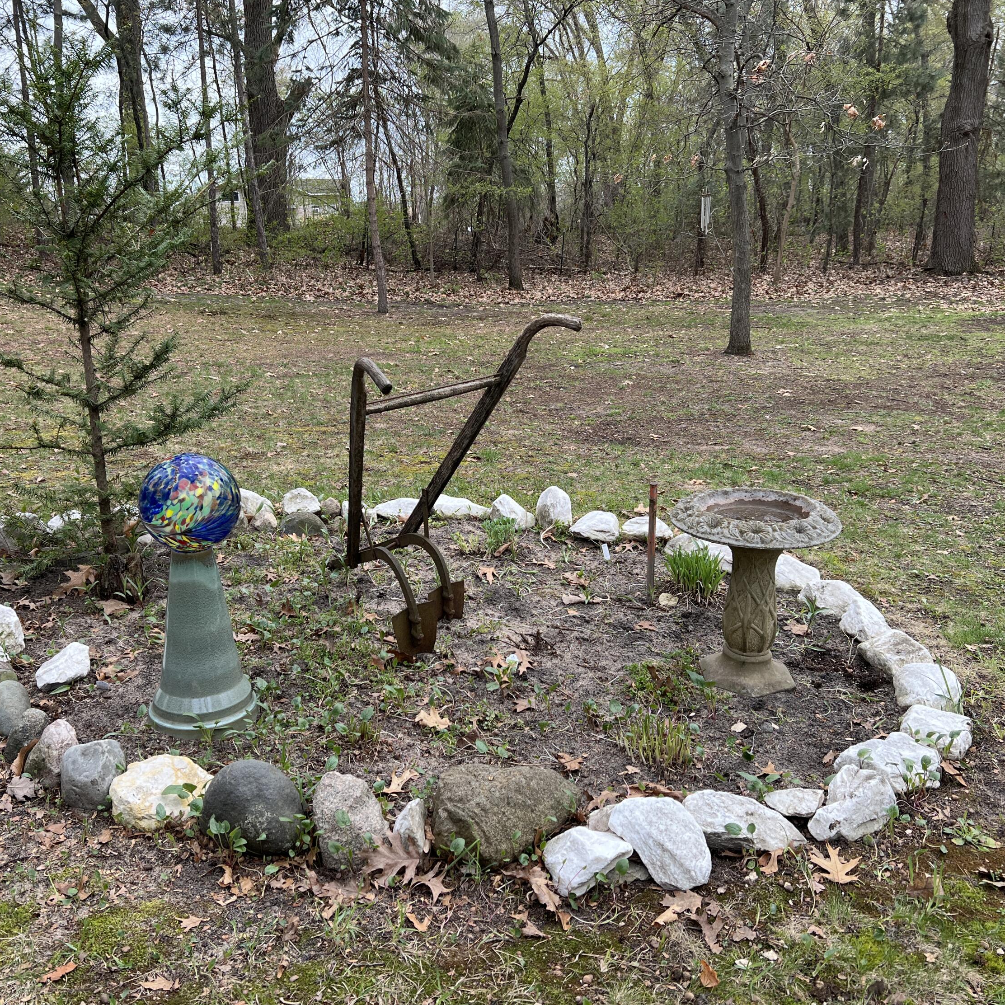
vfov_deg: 52.5
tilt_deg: -17.1
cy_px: 498
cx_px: 463
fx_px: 1018
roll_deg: +1.4
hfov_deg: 52.5
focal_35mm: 31
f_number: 1.5
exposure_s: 1/932
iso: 50
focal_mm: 5.7
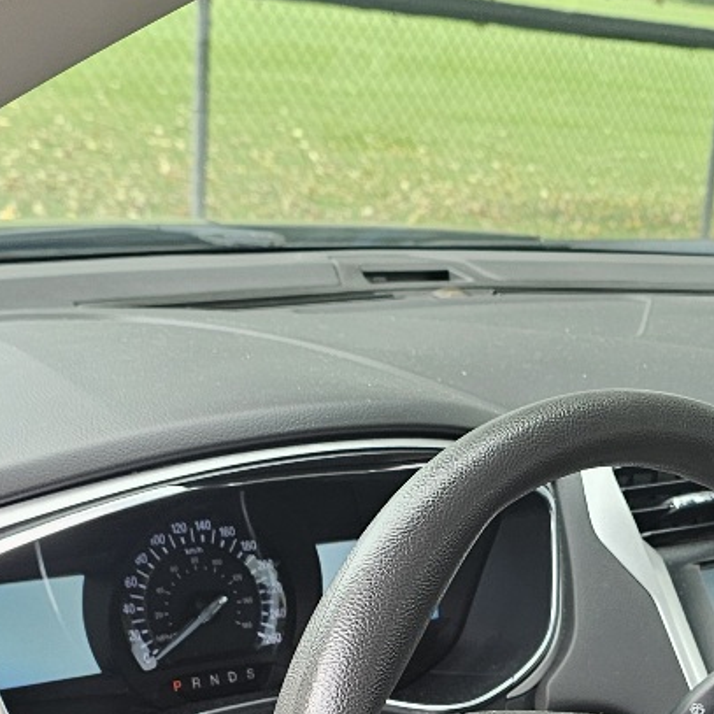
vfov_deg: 20.4
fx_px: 1867
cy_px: 825
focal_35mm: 80
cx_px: 661
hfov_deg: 21.1
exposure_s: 1/182
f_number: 1.7
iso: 80
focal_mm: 6.3
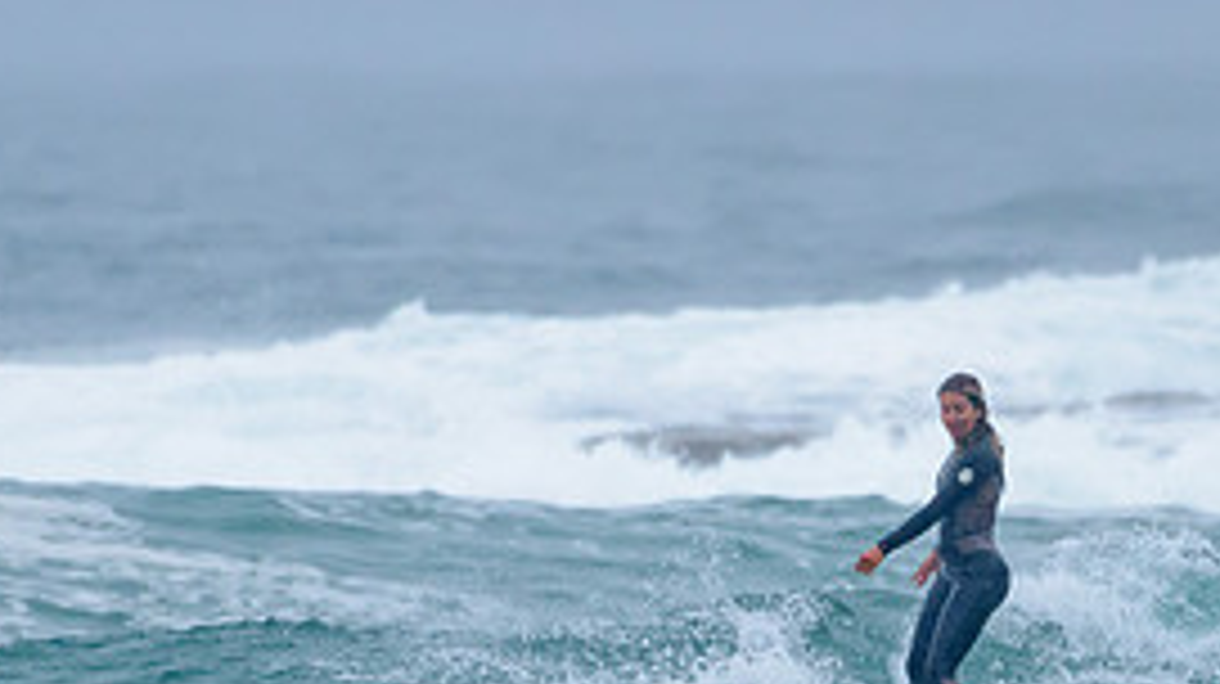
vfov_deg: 0.9
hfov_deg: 1.6
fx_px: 44515
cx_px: 886
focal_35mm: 1377
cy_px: 794
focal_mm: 500
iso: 1250
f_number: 5.6
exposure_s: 1/1250
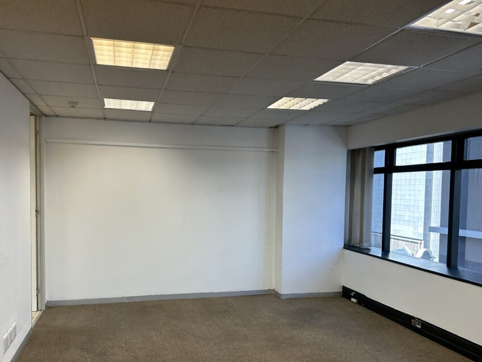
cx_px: 218
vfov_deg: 48.1
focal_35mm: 29
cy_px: 212
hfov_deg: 61.5
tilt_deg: -0.9
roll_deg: -2.0
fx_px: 404
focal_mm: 6.86
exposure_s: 1/100
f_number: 1.78
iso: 100
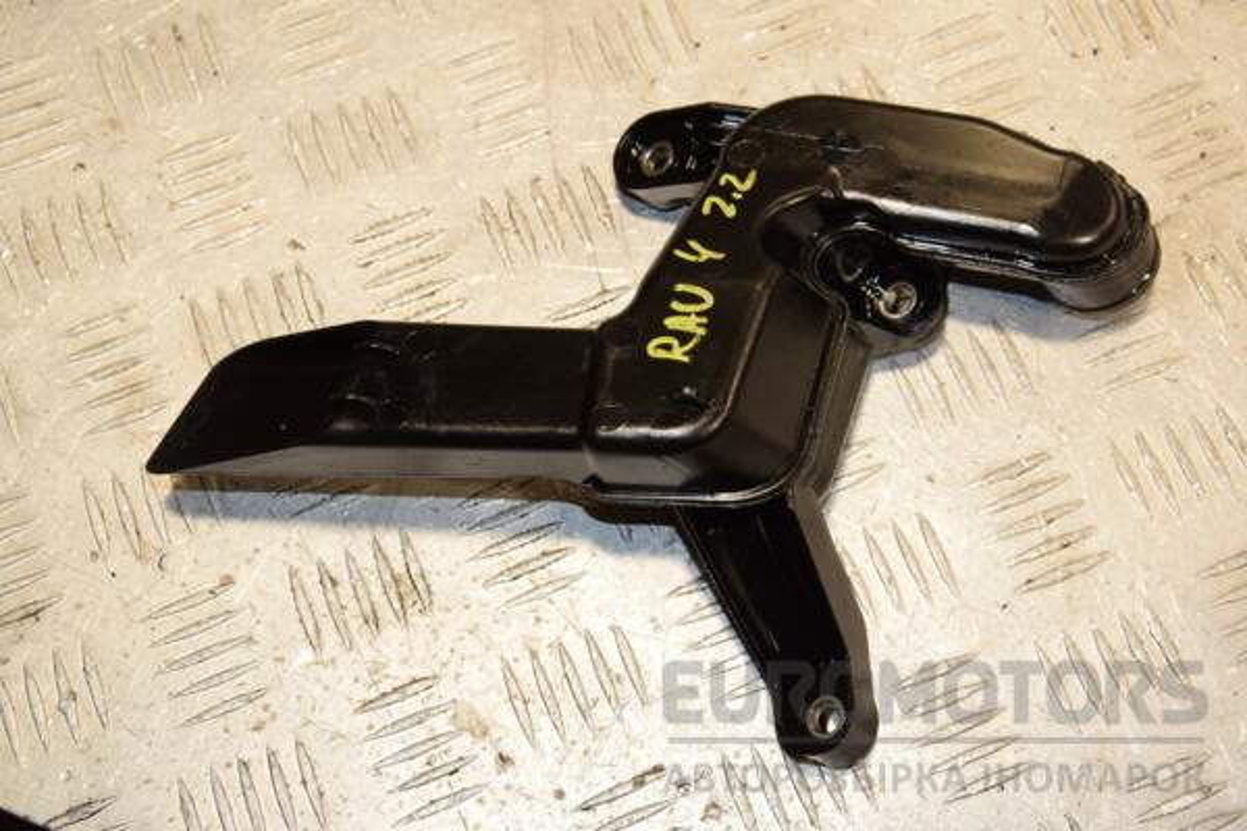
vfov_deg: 23.8
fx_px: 1974
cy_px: 416
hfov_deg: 35.1
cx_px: 624
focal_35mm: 57
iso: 800
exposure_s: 1/200
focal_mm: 38
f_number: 8
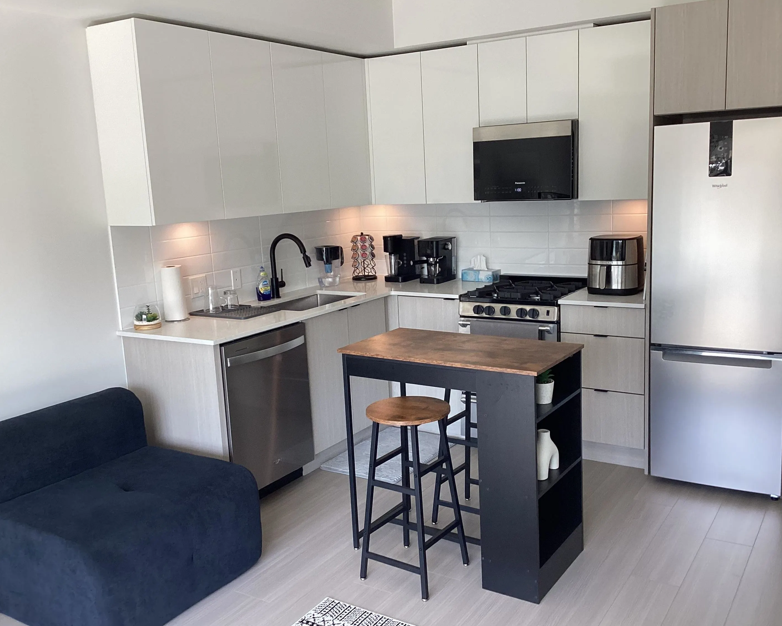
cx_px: 412
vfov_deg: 44.5
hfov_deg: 54.2
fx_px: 764
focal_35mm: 33
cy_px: 310
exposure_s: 1/120
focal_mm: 3.3
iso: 80
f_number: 2.4
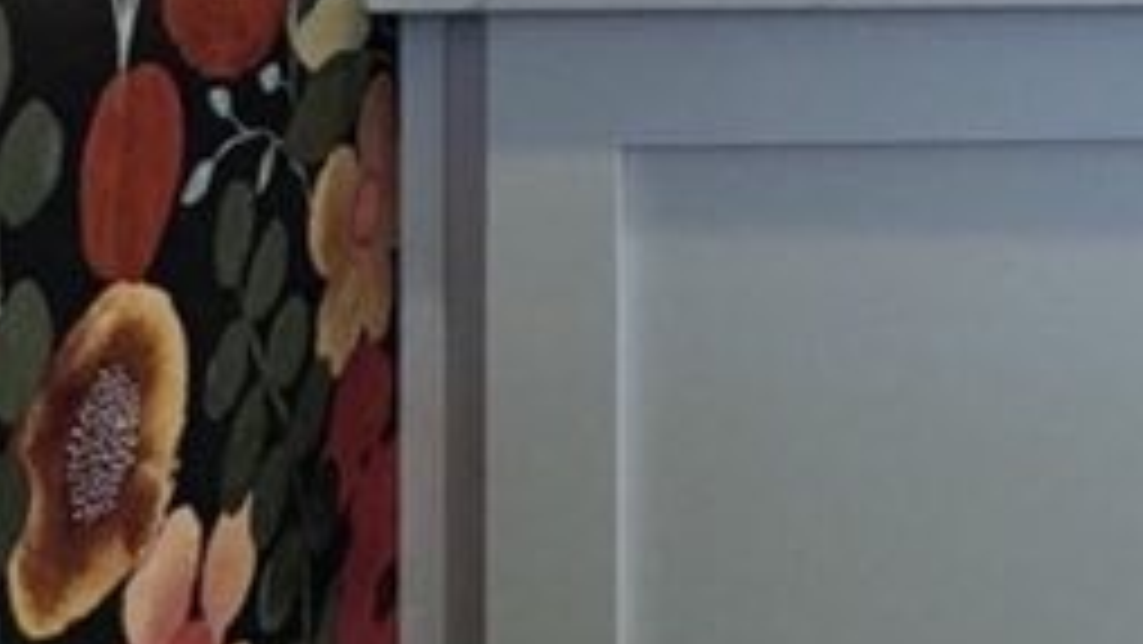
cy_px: -639
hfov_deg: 26.7
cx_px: 1300
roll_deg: +0.1
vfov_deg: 14.1
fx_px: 2183
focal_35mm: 72
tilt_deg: +0.1
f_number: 2.2
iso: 200
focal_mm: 2.22
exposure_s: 1/120
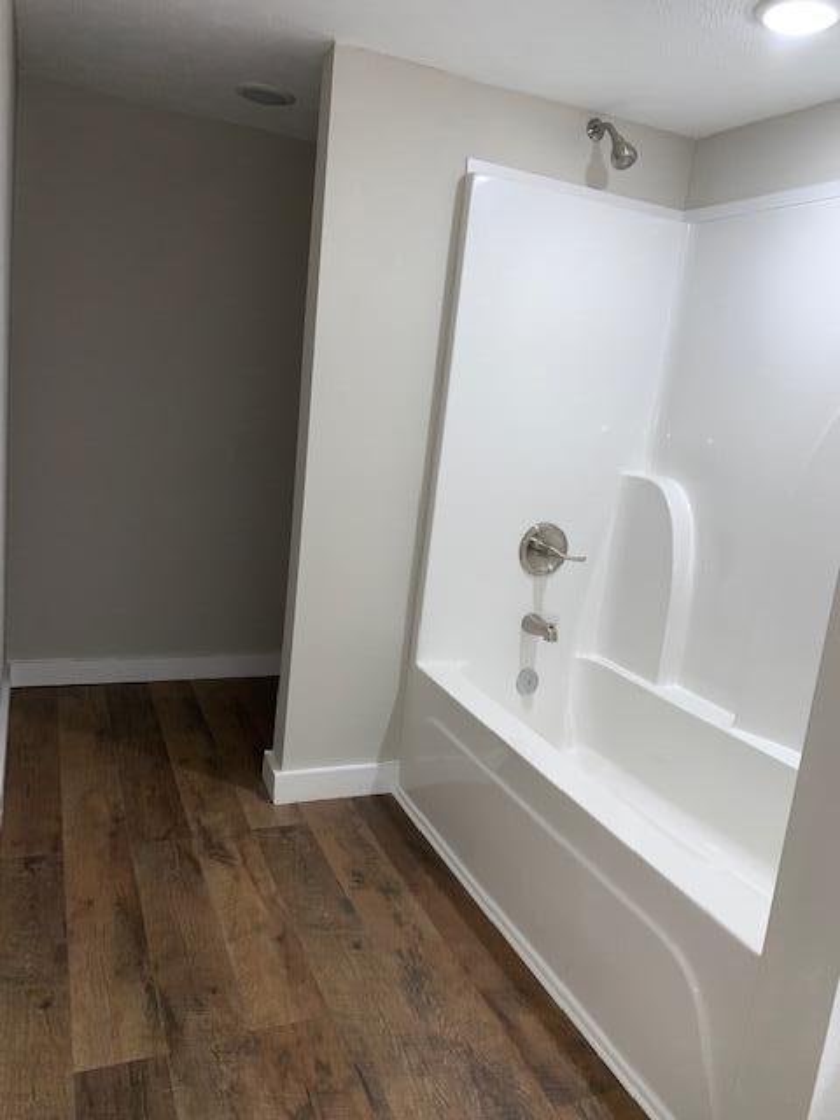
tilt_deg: -10.9
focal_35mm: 26
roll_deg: -5.9
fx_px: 841
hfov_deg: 53.1
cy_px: 560
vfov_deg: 67.3
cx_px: 420
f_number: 1.8
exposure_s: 1/34
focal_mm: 4.25
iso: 25
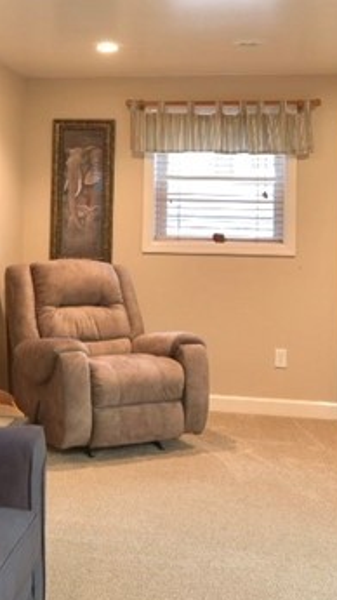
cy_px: 181
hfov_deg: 21.2
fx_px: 890
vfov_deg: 36.7
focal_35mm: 56
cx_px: 80
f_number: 5.6
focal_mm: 17
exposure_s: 1
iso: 63
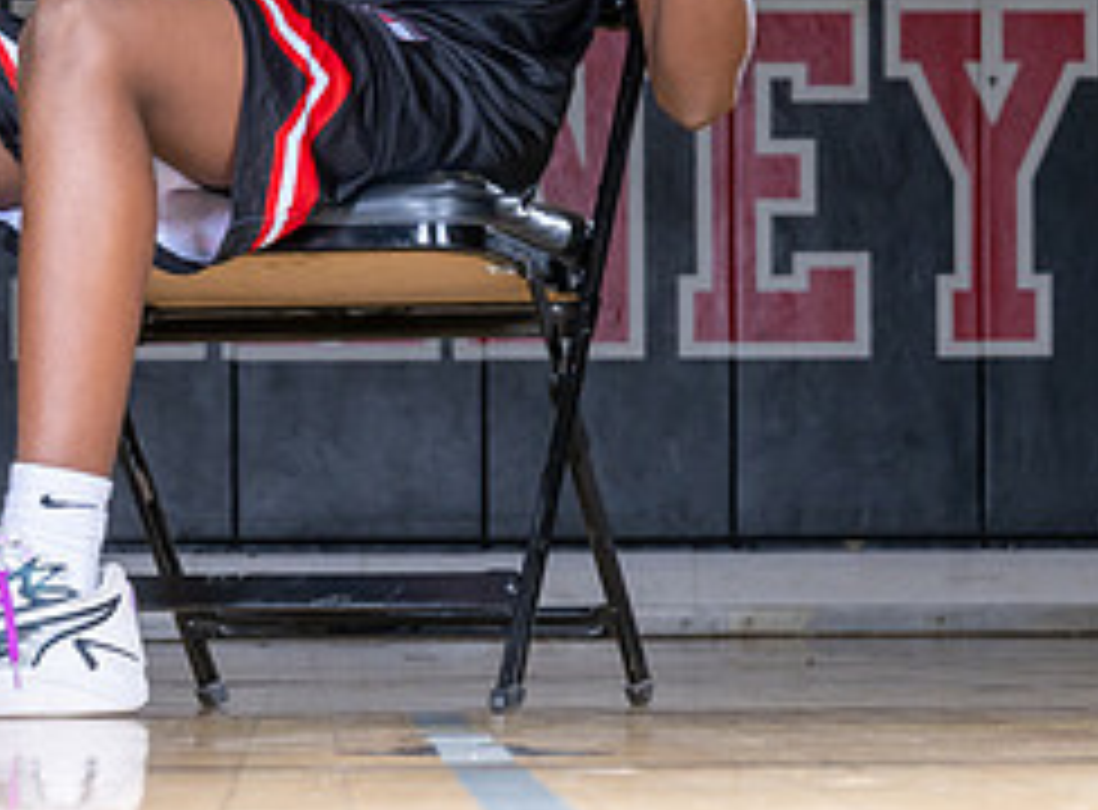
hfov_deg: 9.2
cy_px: 240
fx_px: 6843
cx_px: 460
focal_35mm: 217
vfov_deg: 6.8
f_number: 8
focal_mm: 79
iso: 400
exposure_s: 1/100
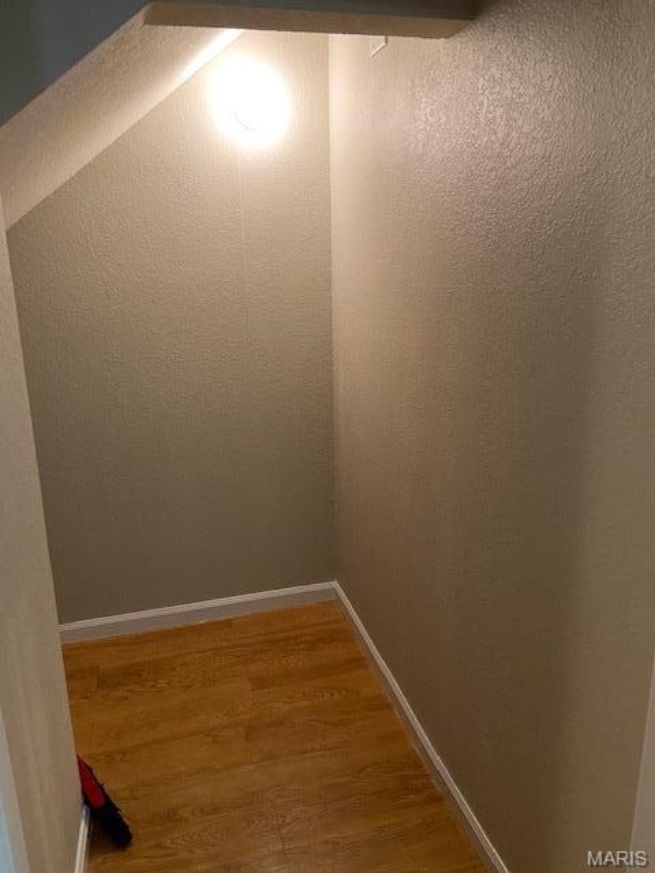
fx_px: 656
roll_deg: +1.4
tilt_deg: -15.5
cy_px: 436
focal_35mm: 26
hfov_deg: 53.1
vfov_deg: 67.3
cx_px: 328
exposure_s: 1/60
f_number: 1.8
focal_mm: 4.25
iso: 250
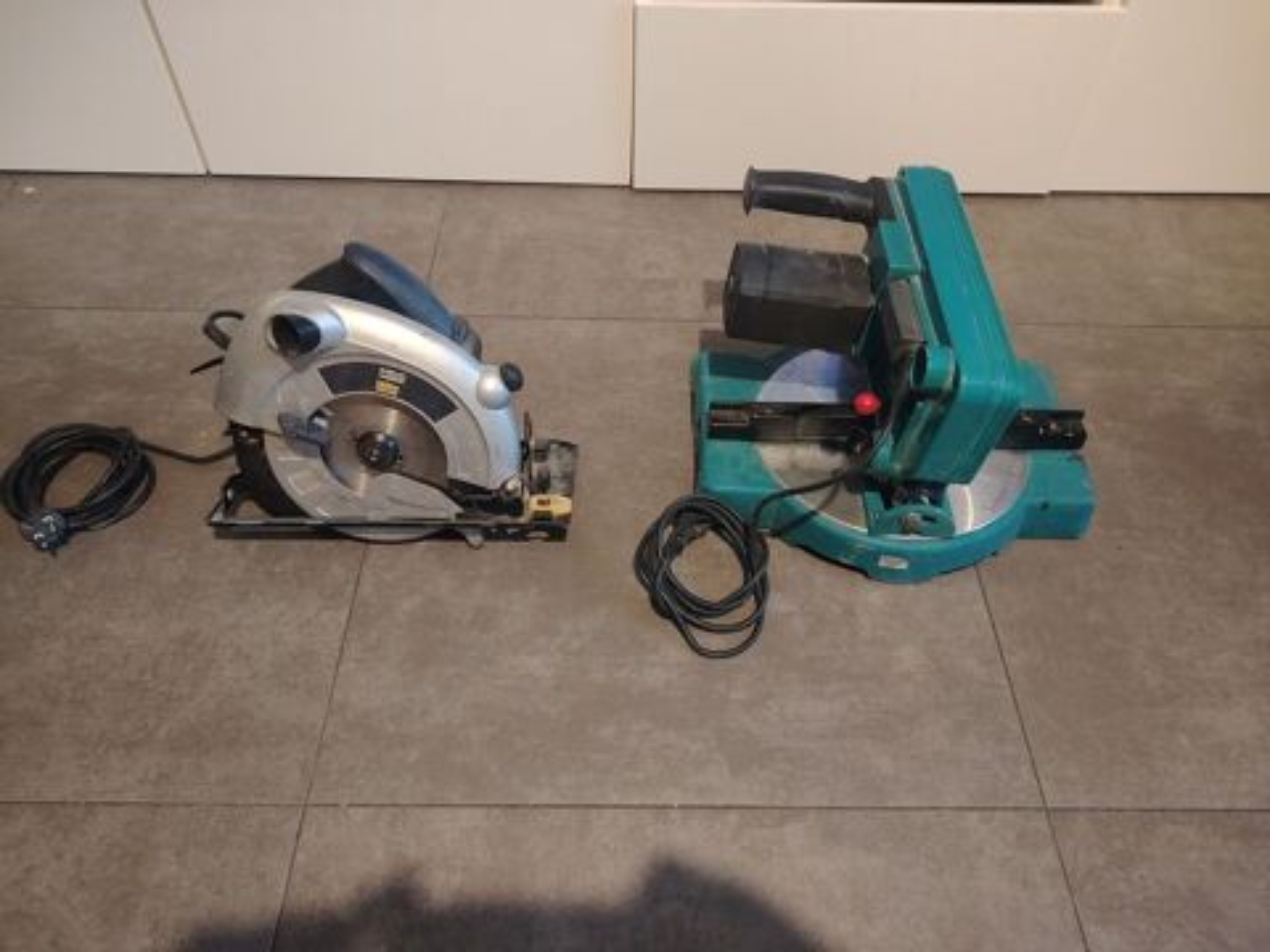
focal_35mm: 24
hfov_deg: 71.6
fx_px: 881
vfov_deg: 56.8
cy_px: 476
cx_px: 635
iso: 4919
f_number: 1.75
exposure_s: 1/25
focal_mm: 5.25
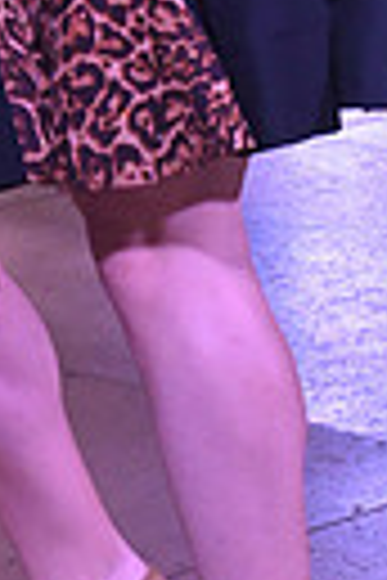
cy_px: -279
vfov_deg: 6.5
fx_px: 5063
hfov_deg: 4.3
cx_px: -223
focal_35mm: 314
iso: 5000
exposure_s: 1/250
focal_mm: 70
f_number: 13
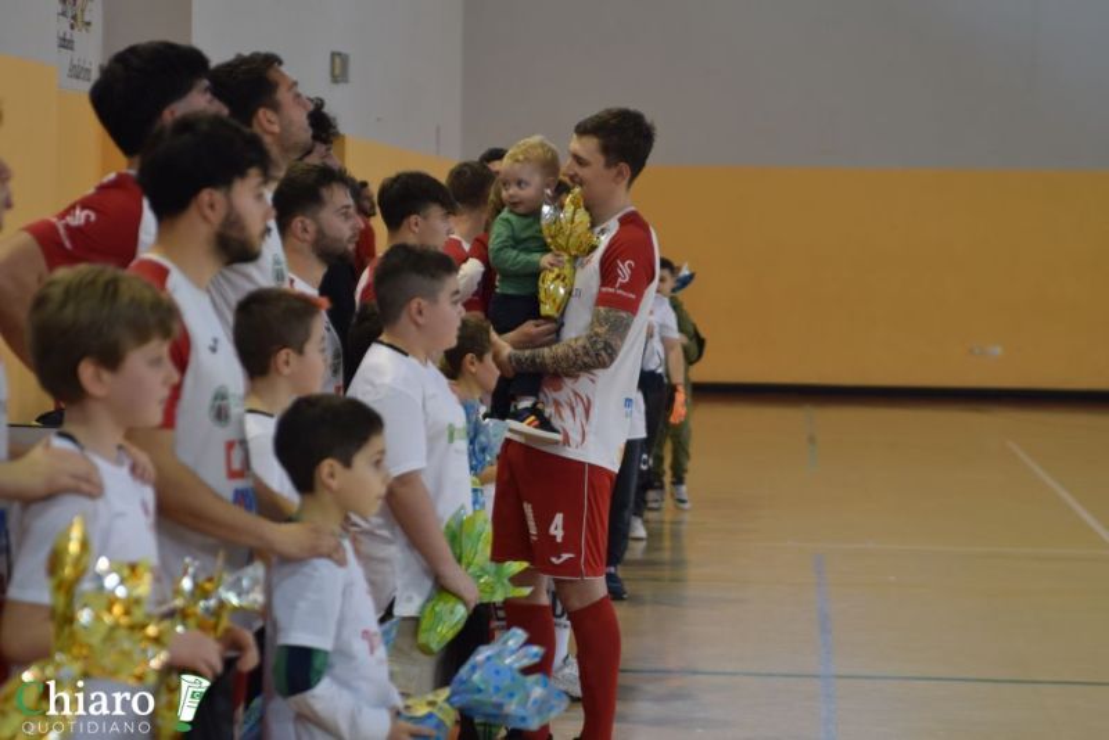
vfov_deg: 12.2
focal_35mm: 112
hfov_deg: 18.2
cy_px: 370
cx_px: 554
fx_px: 3467
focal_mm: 75
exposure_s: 1/200
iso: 320
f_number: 2.8
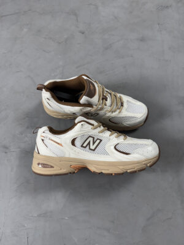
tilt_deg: -68.4
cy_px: 122
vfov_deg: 71.6
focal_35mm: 24
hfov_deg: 56.8
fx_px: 170
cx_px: 92
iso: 200
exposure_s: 1/120
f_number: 1.78
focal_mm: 6.76
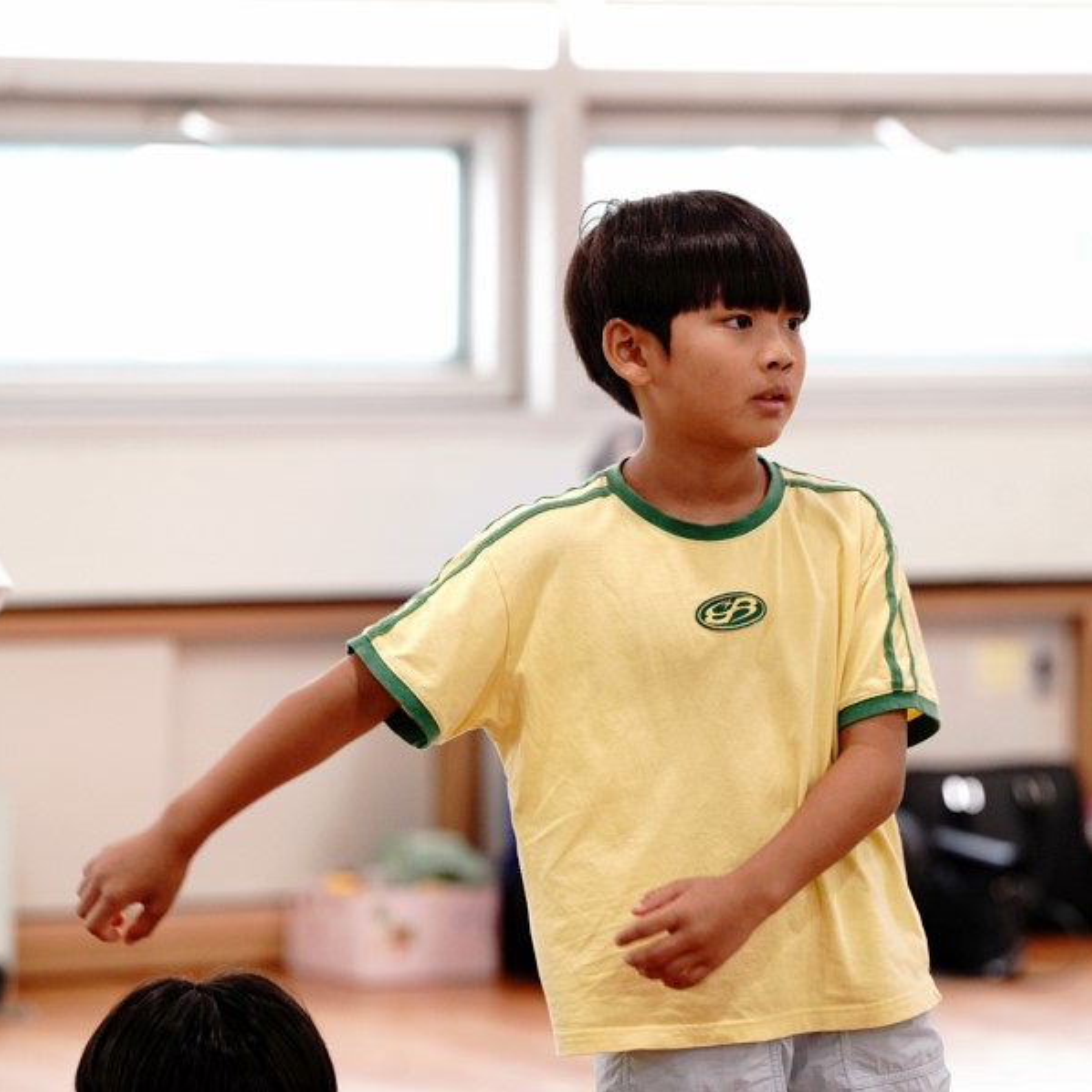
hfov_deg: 6.8
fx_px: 9137
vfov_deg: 6.8
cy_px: 546
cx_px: 667
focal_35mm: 256
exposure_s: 1/160
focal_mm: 200
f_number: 4.5
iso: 2000
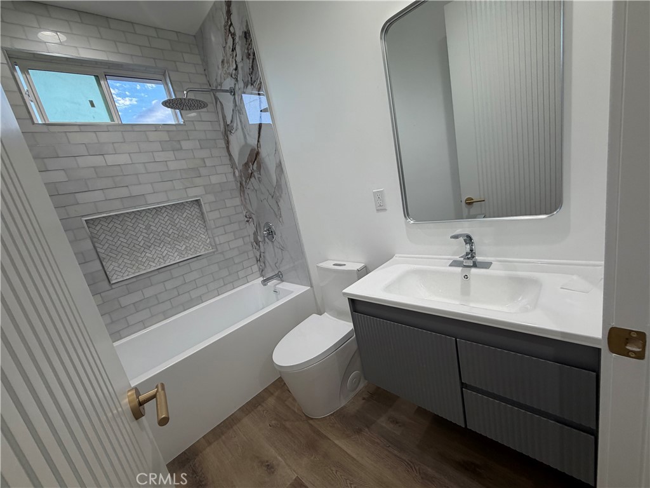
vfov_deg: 85.7
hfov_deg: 102.1
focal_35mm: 14
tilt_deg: -12.0
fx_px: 263
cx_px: 325
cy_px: 244
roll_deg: +13.1
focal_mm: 2.22
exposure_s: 1/120
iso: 125
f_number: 2.2
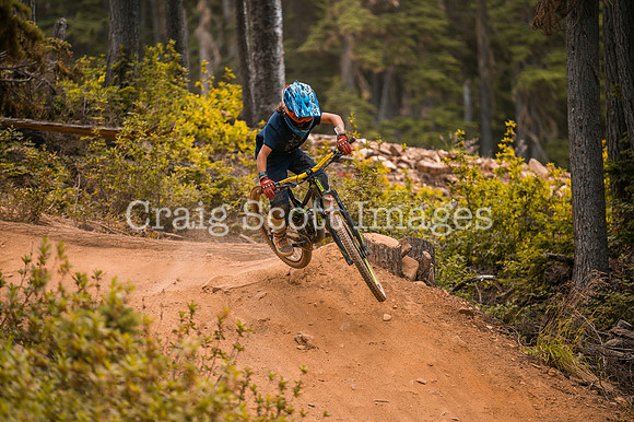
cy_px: 211
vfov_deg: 6.9
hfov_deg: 10.3
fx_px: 3520
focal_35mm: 200
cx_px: 317
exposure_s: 1/1600
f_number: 2.8
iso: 320
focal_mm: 200
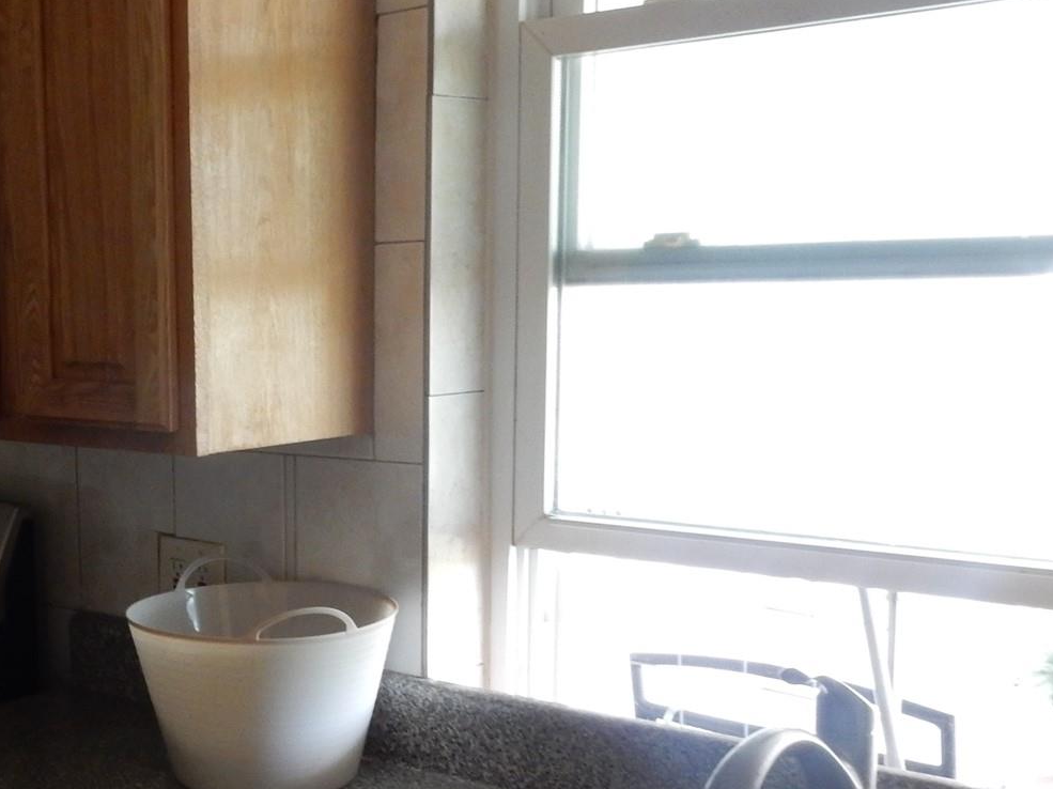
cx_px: 99
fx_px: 1581
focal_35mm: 52
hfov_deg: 34.7
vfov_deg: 27.7
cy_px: 575
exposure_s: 1/13
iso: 400
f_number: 4.8
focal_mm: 4.5
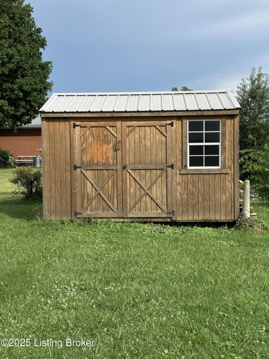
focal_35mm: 48
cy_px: 180
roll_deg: +0.8
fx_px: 498
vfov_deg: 39.7
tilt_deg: -2.2
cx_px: 134
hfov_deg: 30.3
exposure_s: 1/3597
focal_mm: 6.86
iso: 64
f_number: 1.78
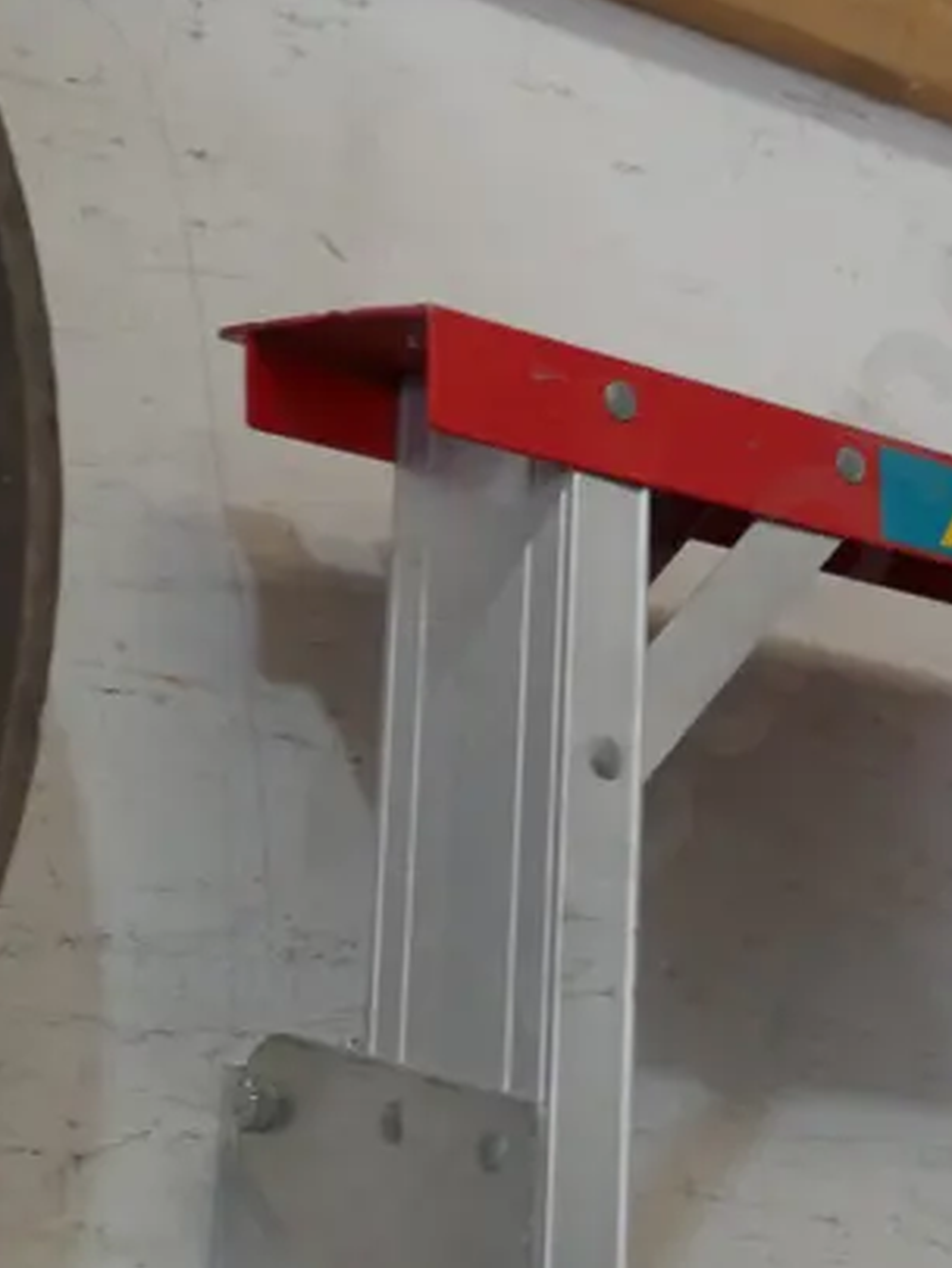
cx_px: 537
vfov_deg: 23.9
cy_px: 911
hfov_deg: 18.2
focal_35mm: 81
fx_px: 2969
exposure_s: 1/60
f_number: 3.6
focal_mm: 16
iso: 320
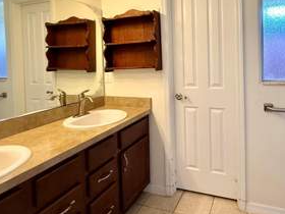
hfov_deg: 69.5
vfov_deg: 55.1
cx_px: 190
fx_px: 198
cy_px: 64
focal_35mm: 24
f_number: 2.2
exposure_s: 1/120
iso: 400
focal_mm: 2.22
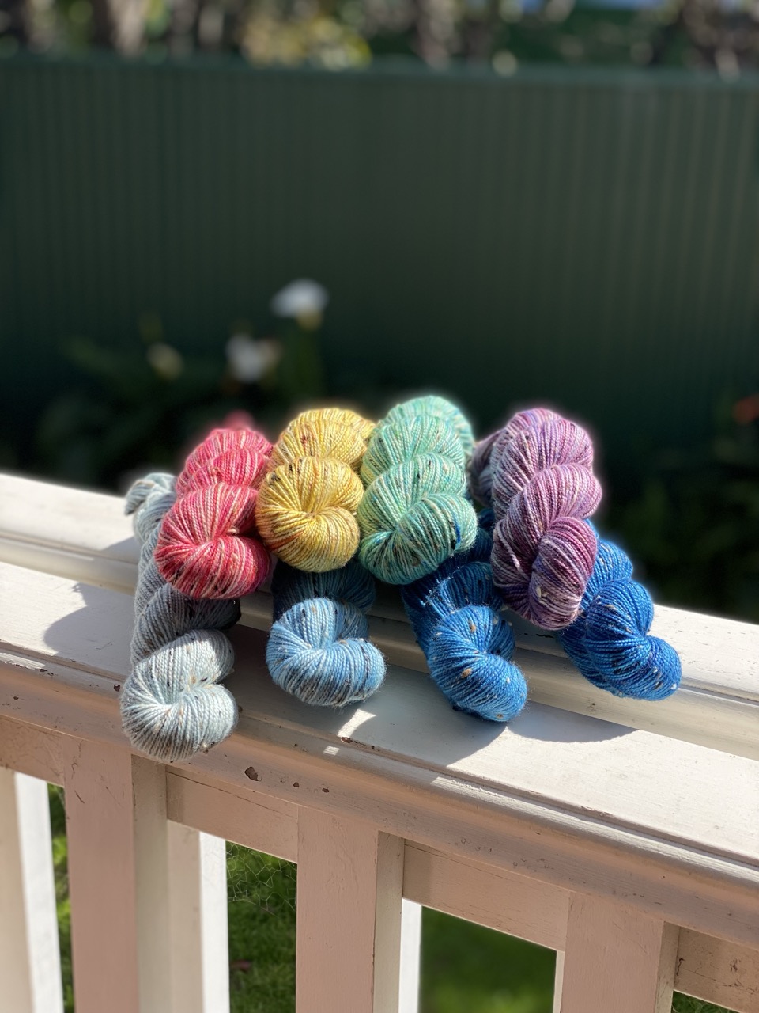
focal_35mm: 52
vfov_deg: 36.8
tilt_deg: -21.2
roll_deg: -1.8
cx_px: 380
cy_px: 506
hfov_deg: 28.0
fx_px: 1520
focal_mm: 6
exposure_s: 1/1497
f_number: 2
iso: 20
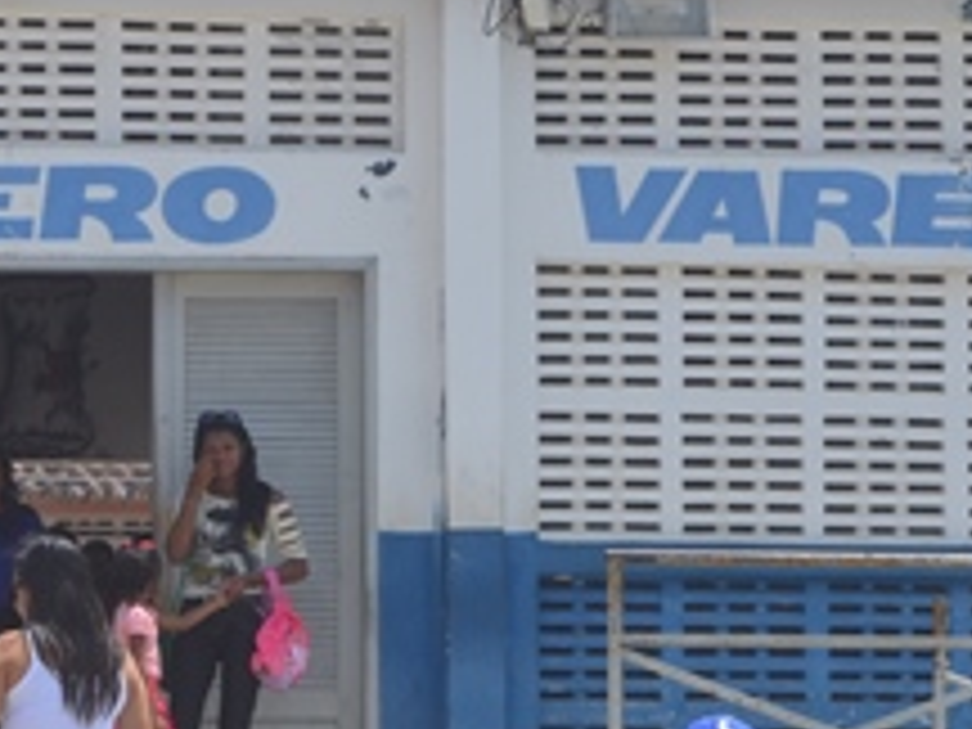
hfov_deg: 13.0
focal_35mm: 149
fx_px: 4196
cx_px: -94
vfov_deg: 9.9
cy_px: 646
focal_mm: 35
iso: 100
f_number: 8
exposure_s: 1/250
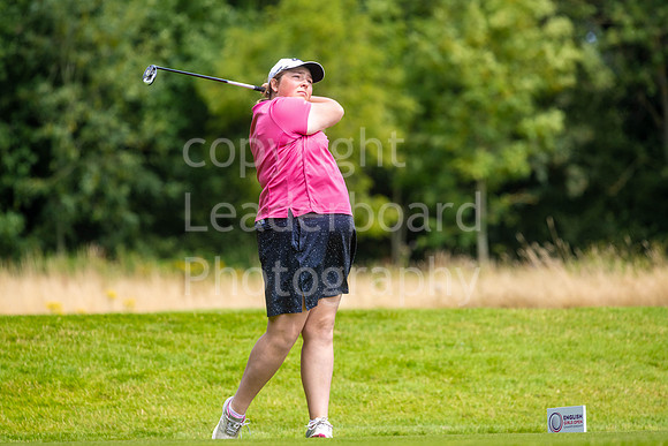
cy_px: 223
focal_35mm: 300
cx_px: 334
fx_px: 5568
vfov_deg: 4.6
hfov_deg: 6.9
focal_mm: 300
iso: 200
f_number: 5.6
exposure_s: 1/800
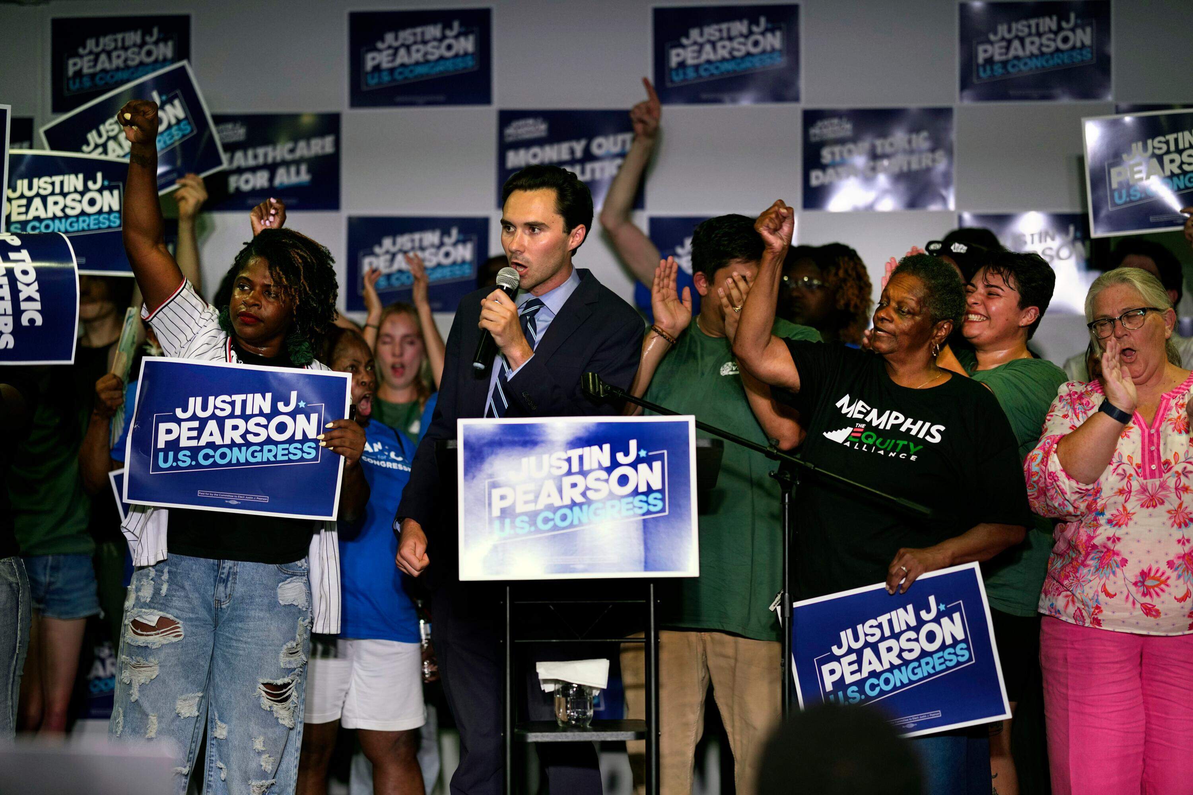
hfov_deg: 23.9
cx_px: 596
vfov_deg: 16.1
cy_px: 398
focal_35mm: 85
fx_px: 2817
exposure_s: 1/500
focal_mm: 85
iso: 640
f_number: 1.4
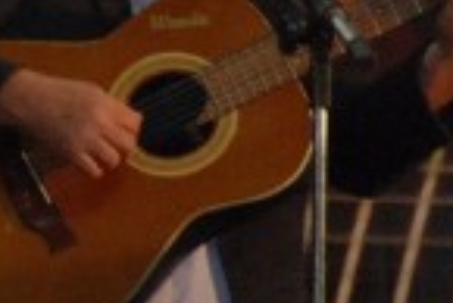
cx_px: -478
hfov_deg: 2.4
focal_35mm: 872
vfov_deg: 1.6
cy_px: 184
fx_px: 10981
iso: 1250
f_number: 5.6
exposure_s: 1/40
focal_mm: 105
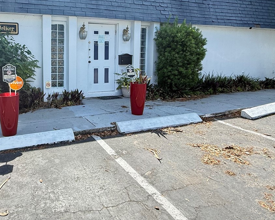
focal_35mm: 26
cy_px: 72
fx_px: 212
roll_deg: -0.3
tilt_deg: -3.7
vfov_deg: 53.8
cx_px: 73
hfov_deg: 62.7
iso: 50
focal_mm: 2.22
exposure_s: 1/365
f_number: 2.2
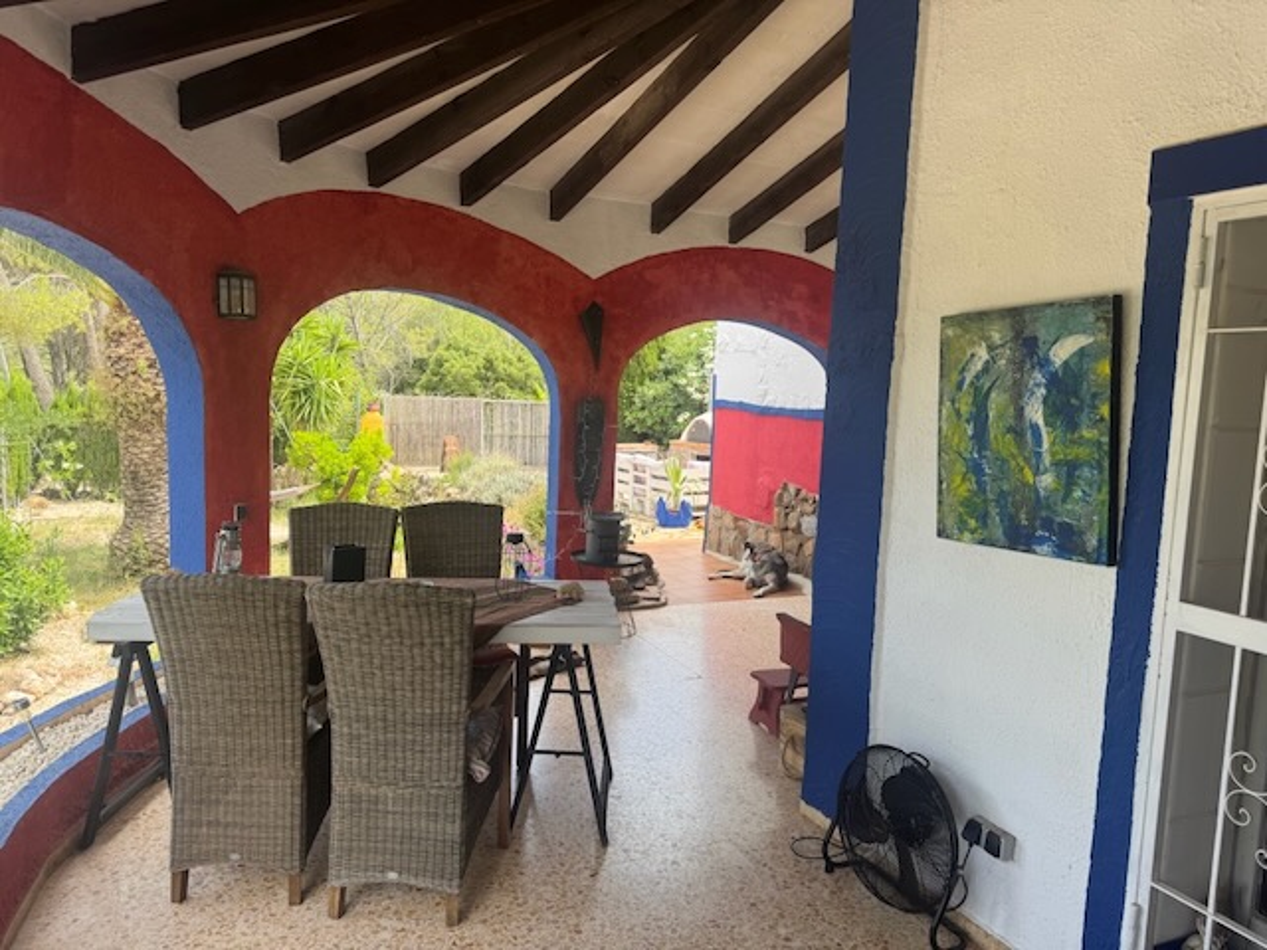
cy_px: 475
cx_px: 634
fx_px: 878
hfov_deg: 71.6
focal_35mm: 24
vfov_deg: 56.8
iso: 80
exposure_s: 1/598
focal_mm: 6.76
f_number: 1.78
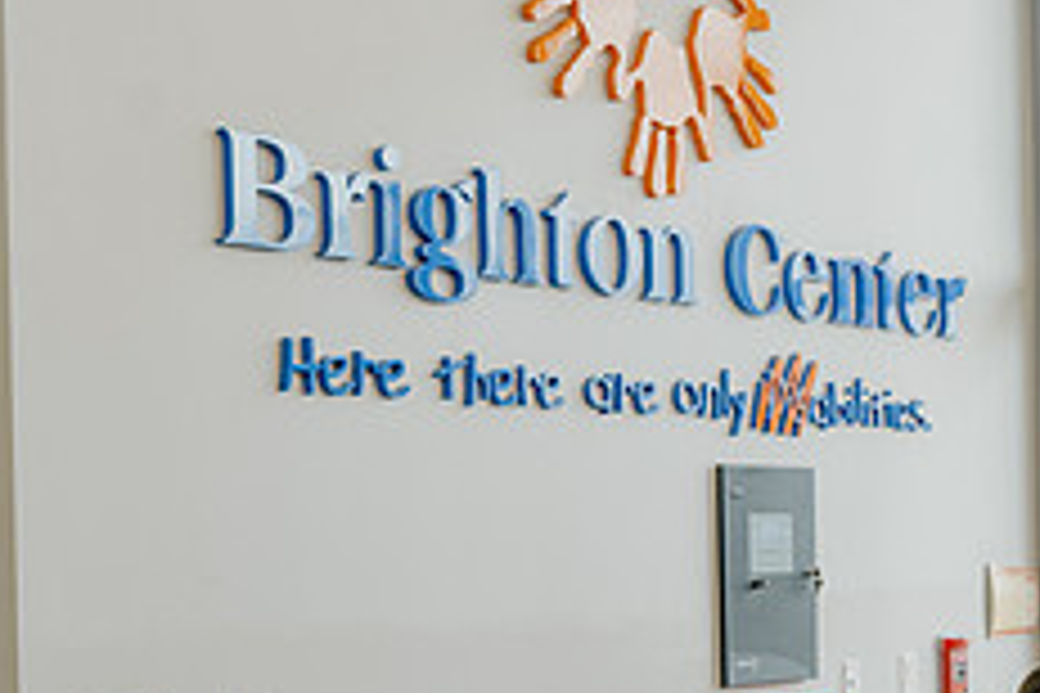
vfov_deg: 16.1
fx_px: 2426
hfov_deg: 23.4
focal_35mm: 84
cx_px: 977
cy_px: 583
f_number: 4.5
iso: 400
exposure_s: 1/160
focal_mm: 33.5
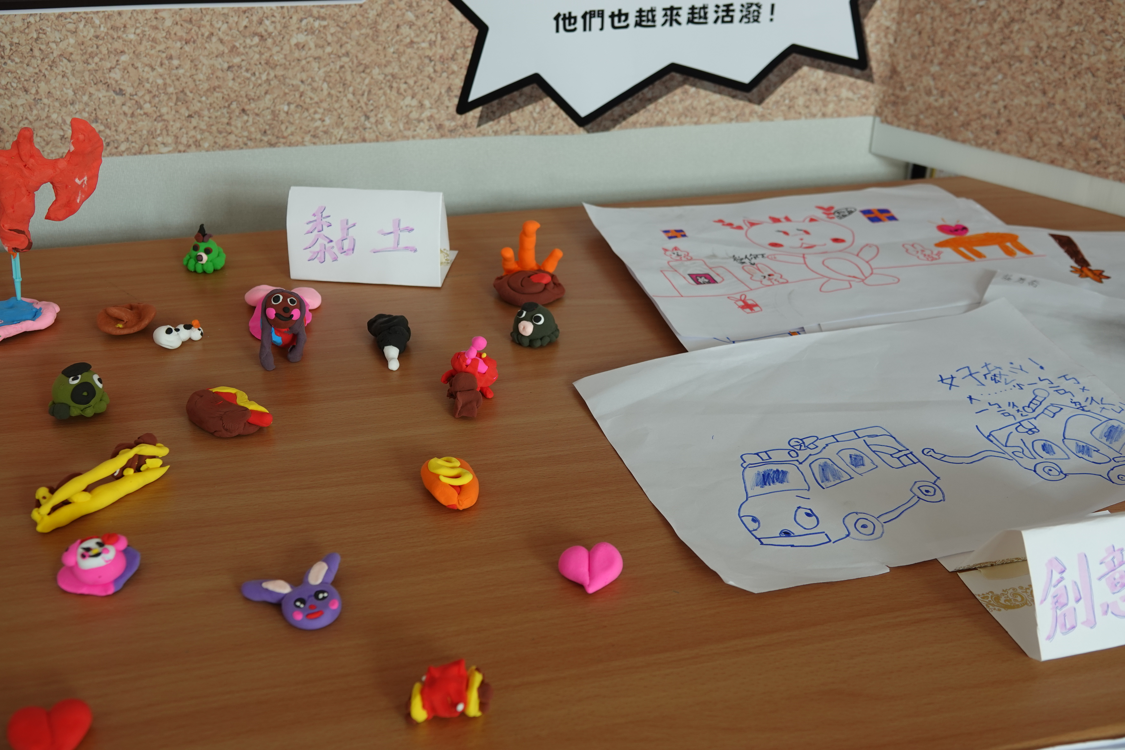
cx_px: 562
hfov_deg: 49.6
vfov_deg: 34.2
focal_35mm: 39
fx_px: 1219
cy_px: 375
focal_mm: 14.16
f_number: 3.2
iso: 100
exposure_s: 1/100
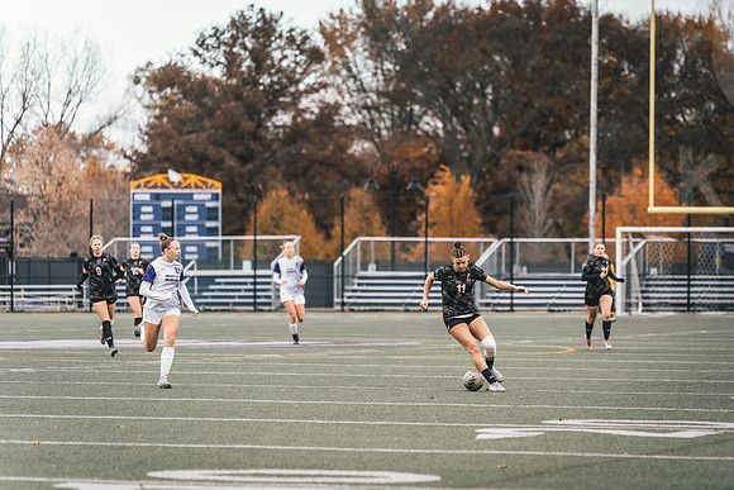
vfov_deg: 7.1
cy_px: 315
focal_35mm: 193
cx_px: 472
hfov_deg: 10.7
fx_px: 3935
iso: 400
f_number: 2.8
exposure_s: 1/1250
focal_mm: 150
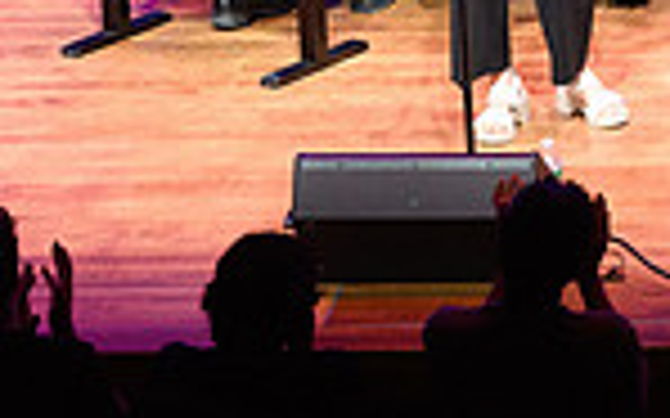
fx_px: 10112
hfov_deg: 3.8
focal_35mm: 554
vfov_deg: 2.4
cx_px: 1016
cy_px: -398
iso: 3200
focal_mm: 140
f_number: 5.6
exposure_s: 1/125
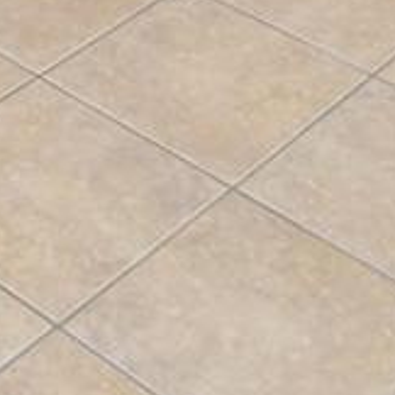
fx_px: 1627
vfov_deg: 9.7
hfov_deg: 13.6
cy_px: -880
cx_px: -20
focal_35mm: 126
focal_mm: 10
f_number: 4
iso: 200
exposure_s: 1/60
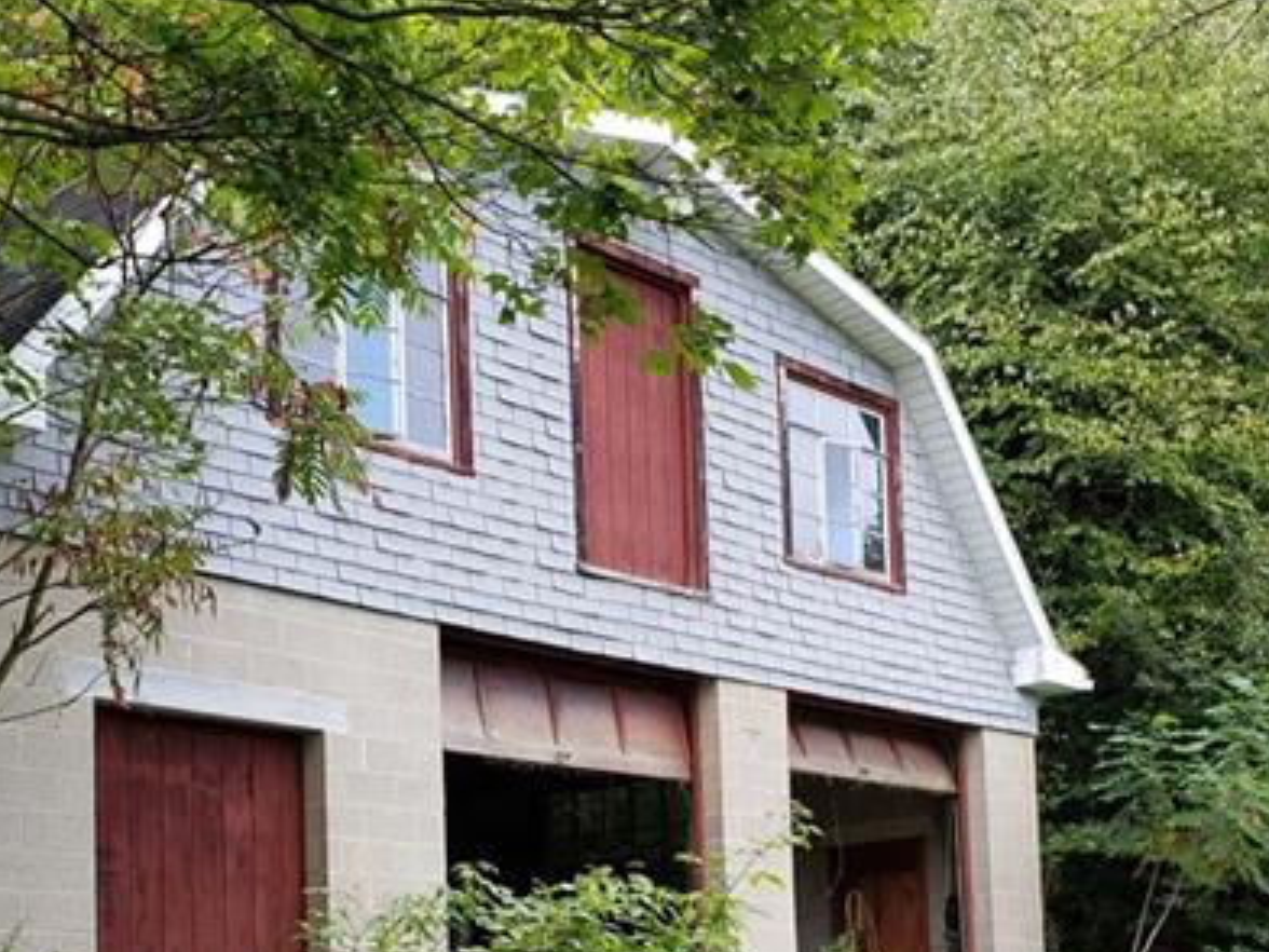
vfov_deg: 26.5
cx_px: 605
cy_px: 881
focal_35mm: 53
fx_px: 1943
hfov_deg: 36.2
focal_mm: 4.3
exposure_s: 1/100
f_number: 2.4
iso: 50
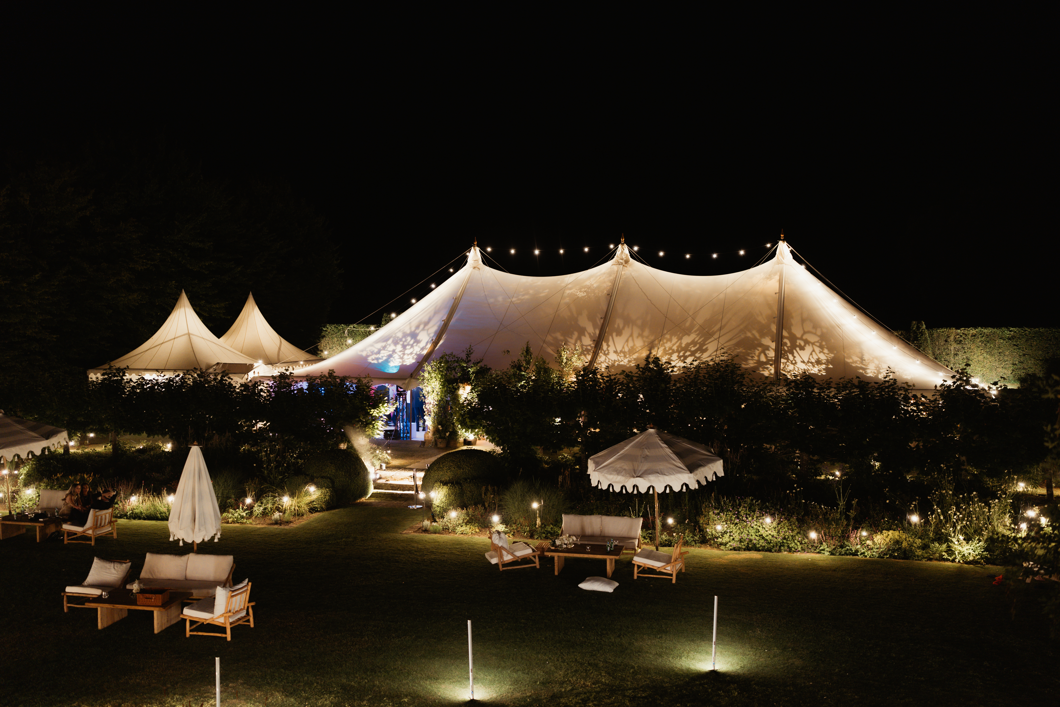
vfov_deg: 37.9
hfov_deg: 54.4
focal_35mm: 35
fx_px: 1030
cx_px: 530
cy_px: 354
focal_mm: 35
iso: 320
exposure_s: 1/30
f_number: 1.4
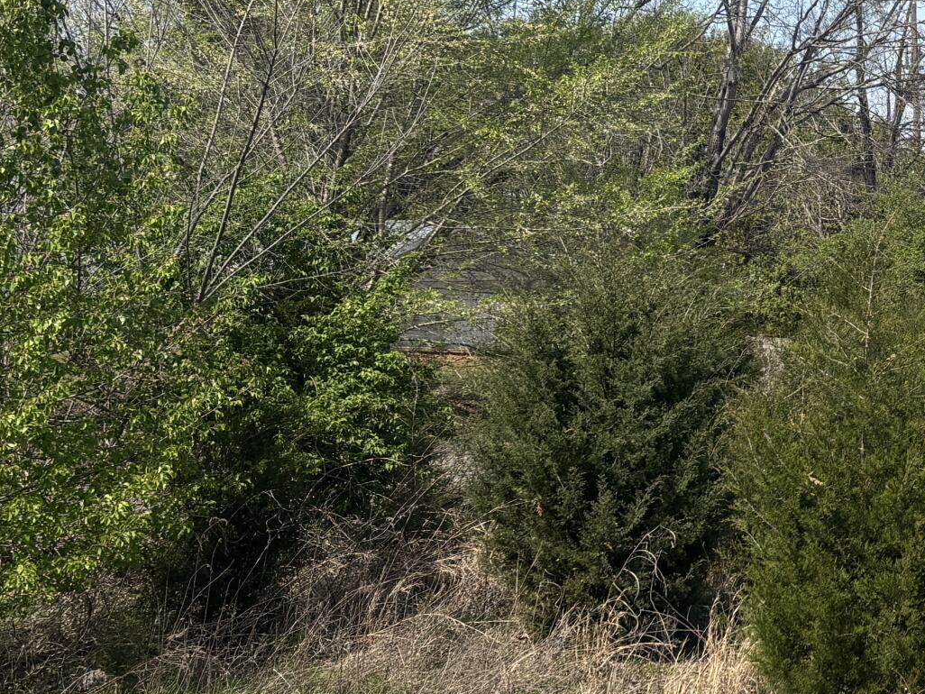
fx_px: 2031
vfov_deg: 19.3
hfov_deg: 23.9
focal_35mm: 76
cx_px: 1035
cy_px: 183
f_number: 1.6
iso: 50
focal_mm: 5.96
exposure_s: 1/2857
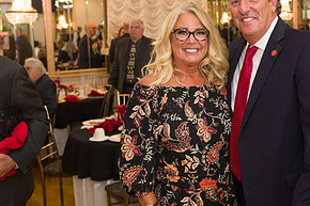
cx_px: 239
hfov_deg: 33.7
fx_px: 499
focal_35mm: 58
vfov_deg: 23.3
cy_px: 90
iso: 1000
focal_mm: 29
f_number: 3.2
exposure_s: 1/125
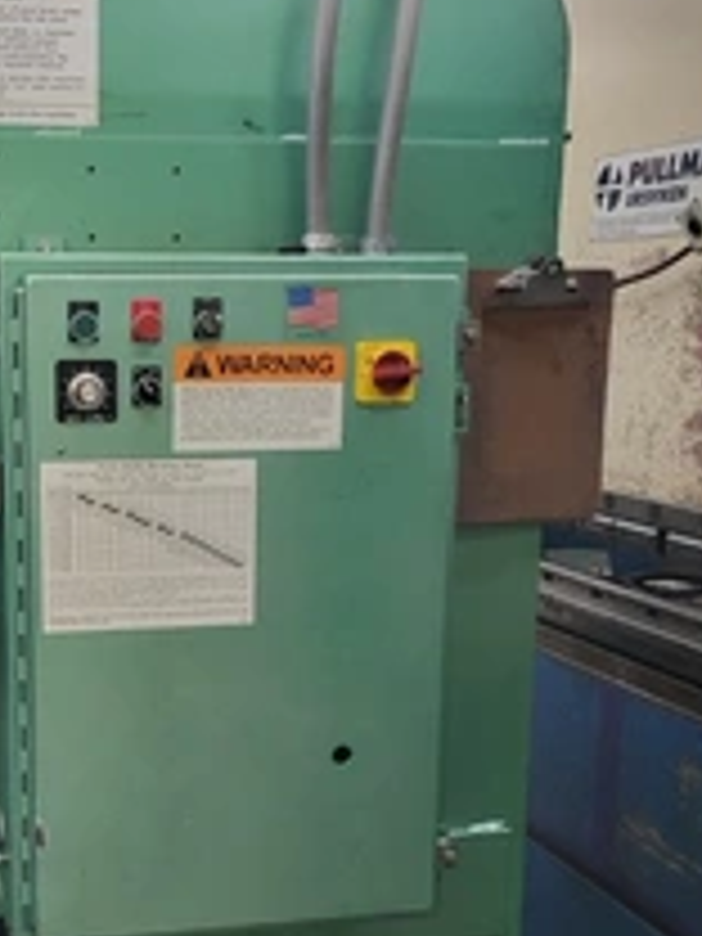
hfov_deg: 28.1
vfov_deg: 38.0
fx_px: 1352
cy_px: 576
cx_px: 76
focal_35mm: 50
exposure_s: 1/120
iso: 320
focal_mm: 5.4
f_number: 1.8
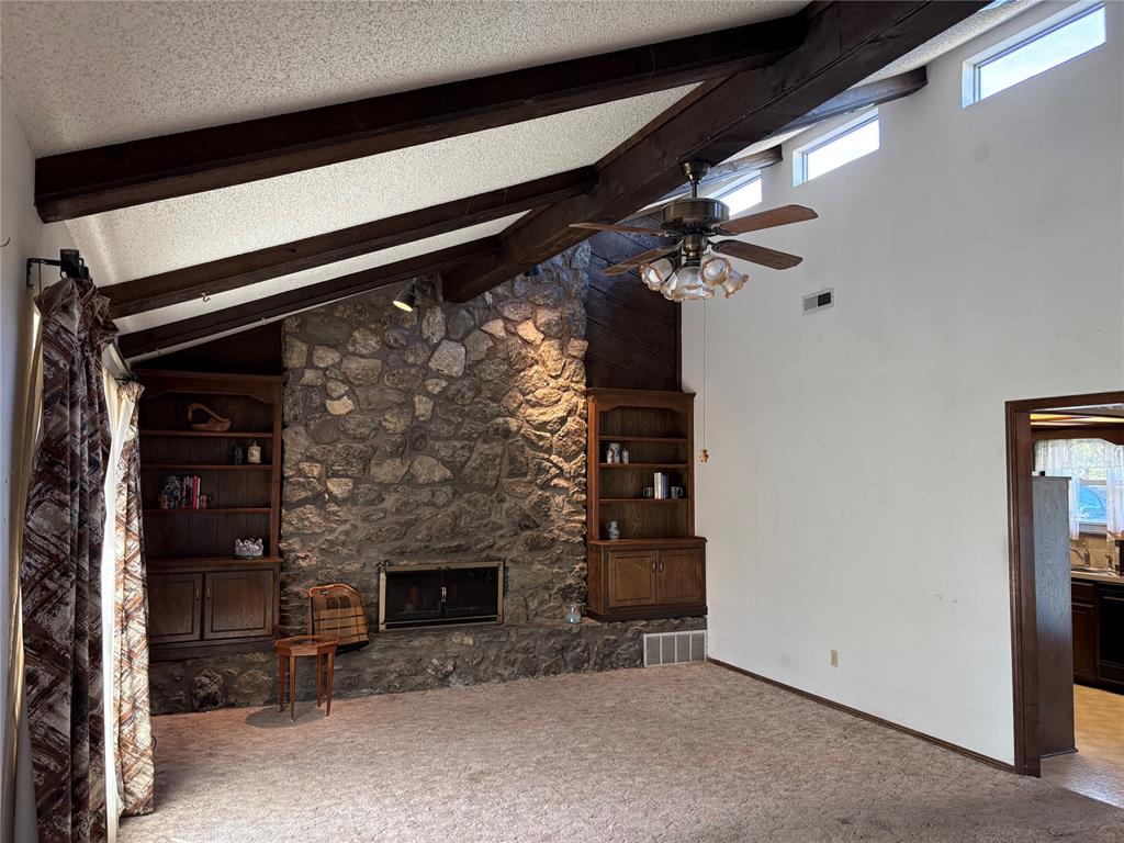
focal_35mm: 26
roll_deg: -0.4
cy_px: 422
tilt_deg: +3.7
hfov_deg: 67.3
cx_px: 562
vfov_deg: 53.1
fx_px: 844
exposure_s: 1/120
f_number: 1.6
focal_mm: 5.96
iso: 160
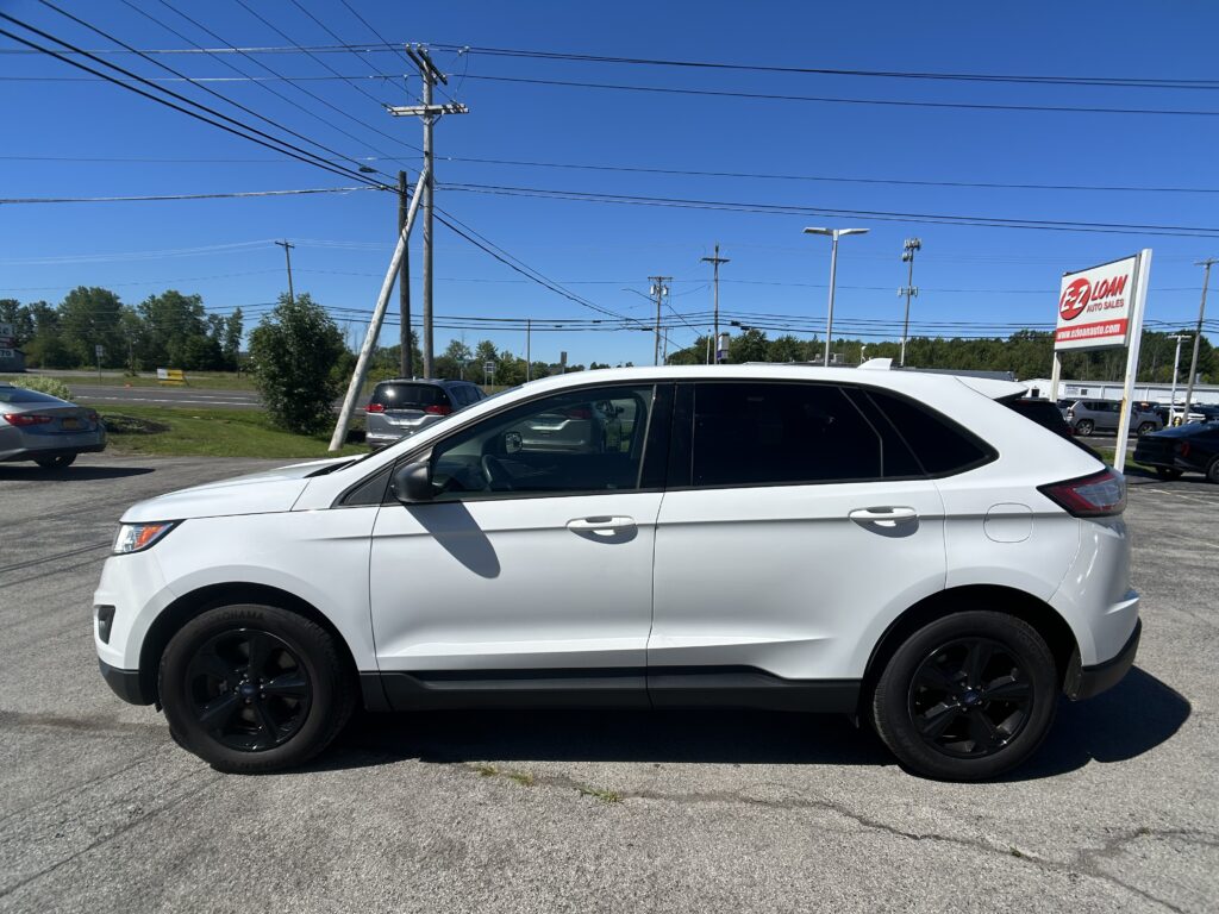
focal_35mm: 26
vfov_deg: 53.1
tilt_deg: -7.2
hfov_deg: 67.3
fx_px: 916
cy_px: 457
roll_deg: -1.2
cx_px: 610
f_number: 1.5
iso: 50
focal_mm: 5.7
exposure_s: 1/6579
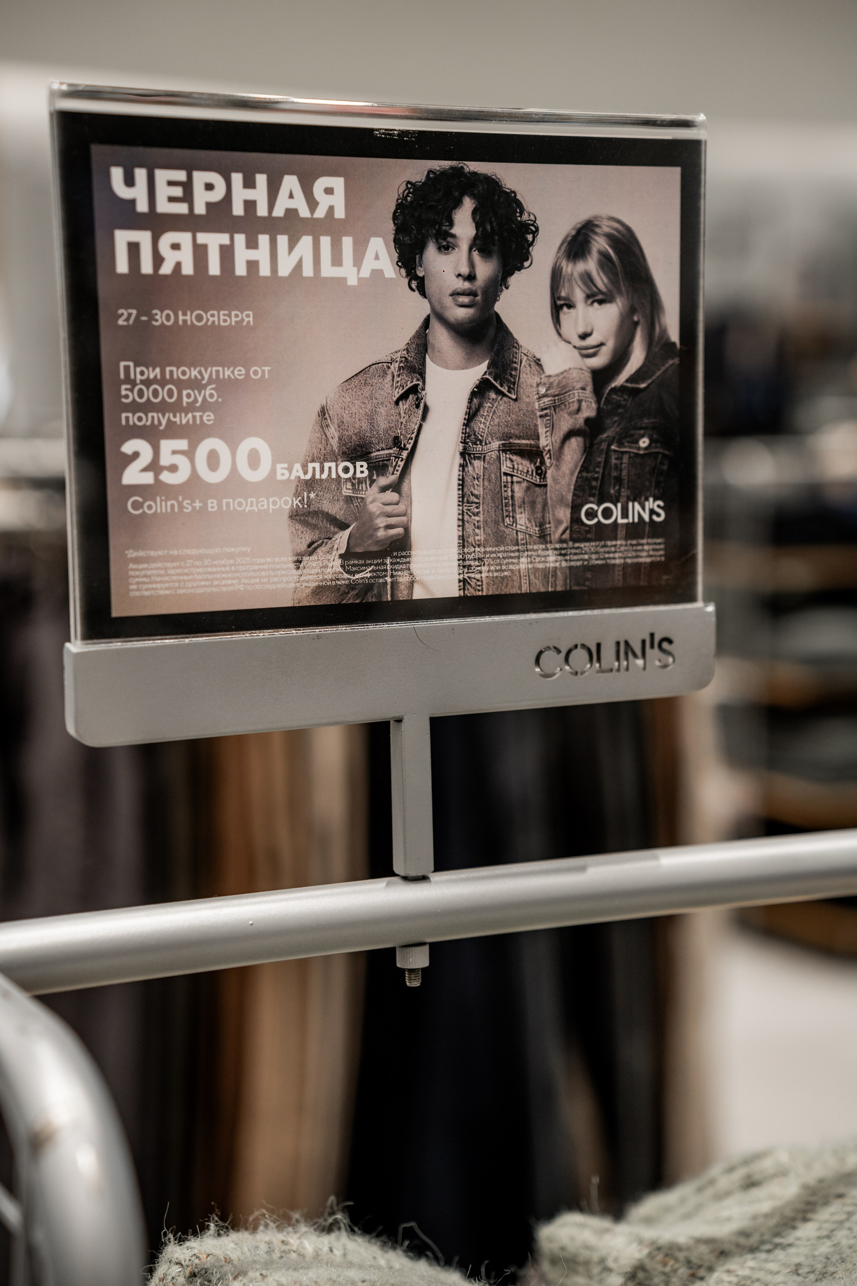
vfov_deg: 31.9
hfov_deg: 21.6
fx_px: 2249
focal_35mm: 63
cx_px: 428
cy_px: 643
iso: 800
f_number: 3.5
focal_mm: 63
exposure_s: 1/250
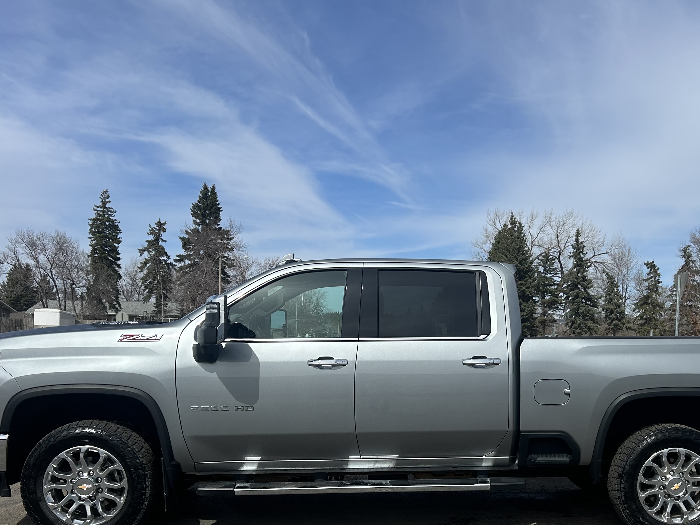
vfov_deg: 35.3
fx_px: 809
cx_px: 449
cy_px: 379
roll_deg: +0.0
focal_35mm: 40
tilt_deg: -1.6
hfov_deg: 46.3
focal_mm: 5.7
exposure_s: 1/6211
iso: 50
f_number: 1.5
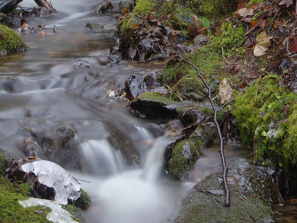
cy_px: 38
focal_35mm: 150
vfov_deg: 9.9
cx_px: 191
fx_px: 1287
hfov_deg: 13.2
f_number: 20
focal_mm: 43
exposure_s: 3
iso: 100
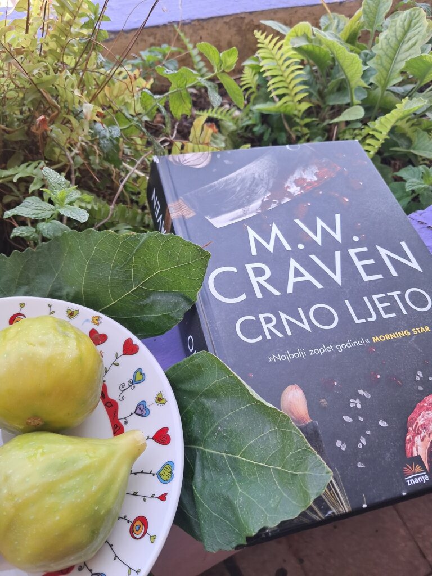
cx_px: 216
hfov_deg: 51.4
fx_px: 449
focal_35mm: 27
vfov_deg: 65.3
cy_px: 288
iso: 50
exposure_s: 1/50
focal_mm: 4
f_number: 1.8
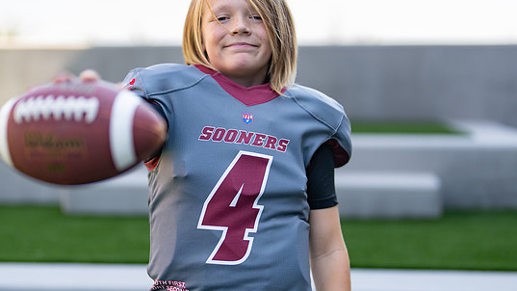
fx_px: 946
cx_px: 251
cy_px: 135
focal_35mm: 69
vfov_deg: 17.5
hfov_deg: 30.6
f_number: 1.2
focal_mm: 50
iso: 100
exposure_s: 1/1600
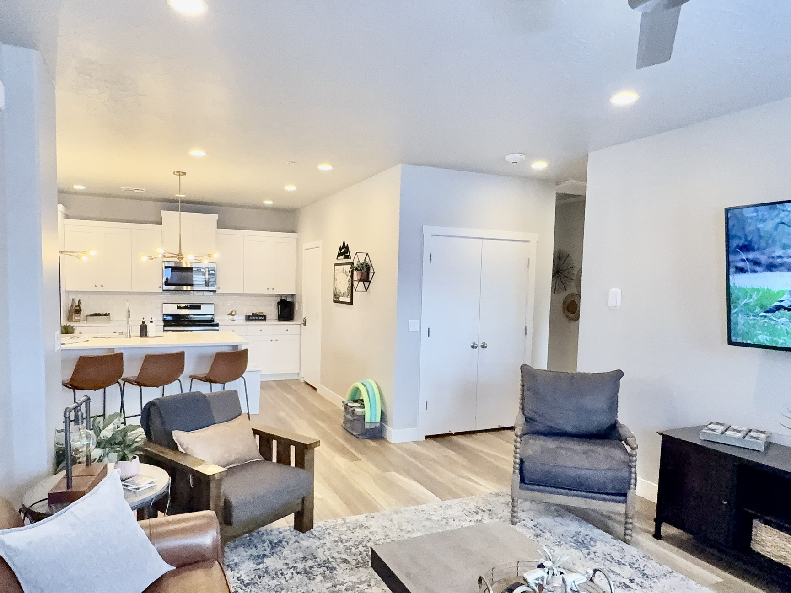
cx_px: 375
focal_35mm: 23
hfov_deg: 73.9
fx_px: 526
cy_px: 322
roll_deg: -1.8
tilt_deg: -3.4
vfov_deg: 58.8
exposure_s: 1/120
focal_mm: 2.22
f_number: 2.2
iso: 320
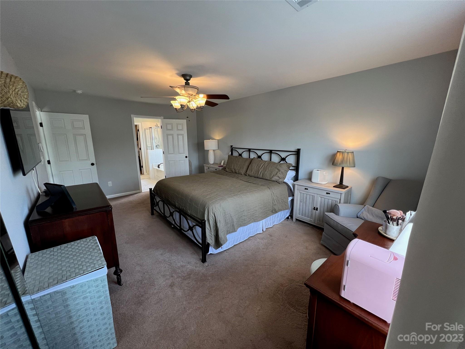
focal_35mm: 13
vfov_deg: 89.9
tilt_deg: -11.4
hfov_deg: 106.2
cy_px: 174
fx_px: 175
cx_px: 232
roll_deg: +0.6
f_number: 1.8
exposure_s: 1/120
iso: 160
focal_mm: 1.57
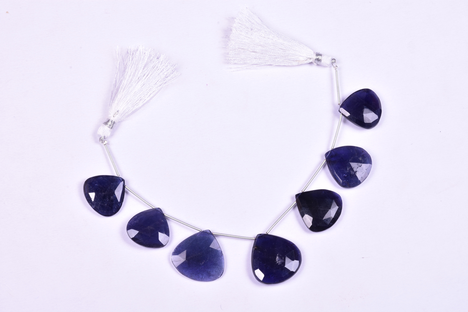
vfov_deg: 11.4
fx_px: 1560
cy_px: 156
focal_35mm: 120
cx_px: 234
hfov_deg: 17.1
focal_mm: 80
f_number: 22
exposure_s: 1/125
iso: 320
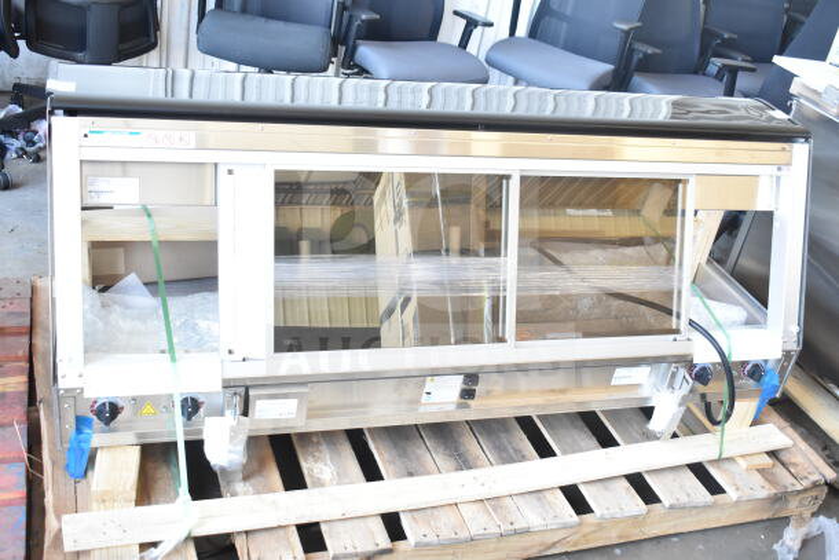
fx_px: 909
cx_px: 420
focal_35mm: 39
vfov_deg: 34.2
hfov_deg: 49.5
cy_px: 280
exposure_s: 1/100
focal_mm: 26
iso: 1600
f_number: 5
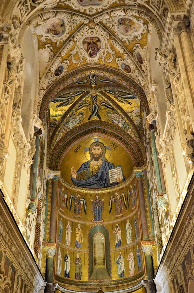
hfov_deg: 29.7
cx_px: 97
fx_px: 365
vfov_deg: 43.7
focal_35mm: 45
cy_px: 146
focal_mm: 30
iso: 6400
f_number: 7.1
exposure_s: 1/25
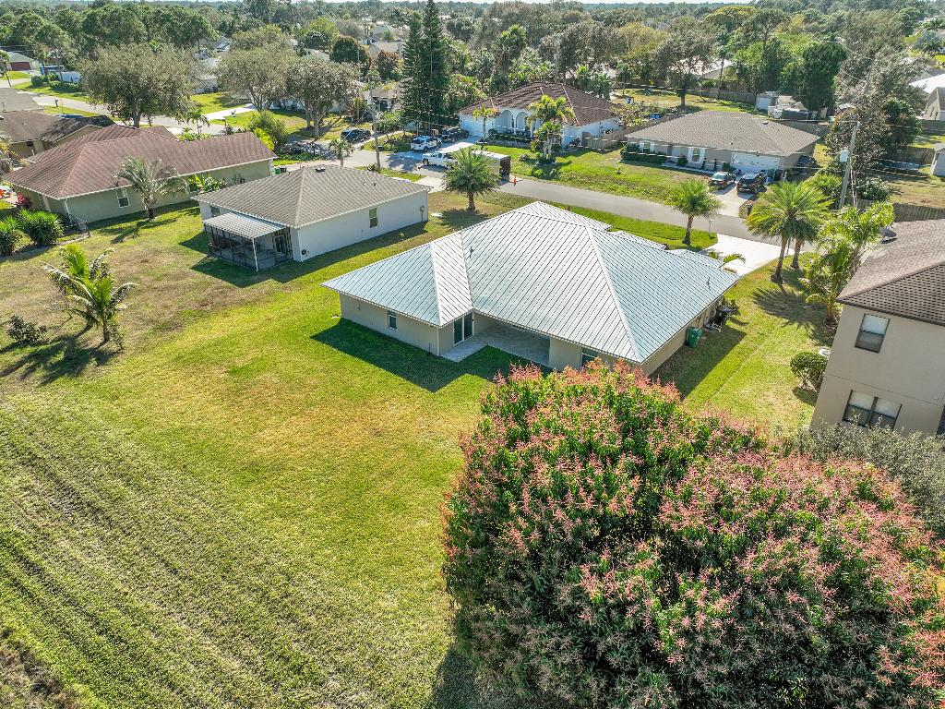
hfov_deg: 71.6
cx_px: 472
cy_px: 354
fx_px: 655
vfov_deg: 56.8
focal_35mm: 24
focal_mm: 12.29
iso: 230
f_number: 2.8
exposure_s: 1/3200
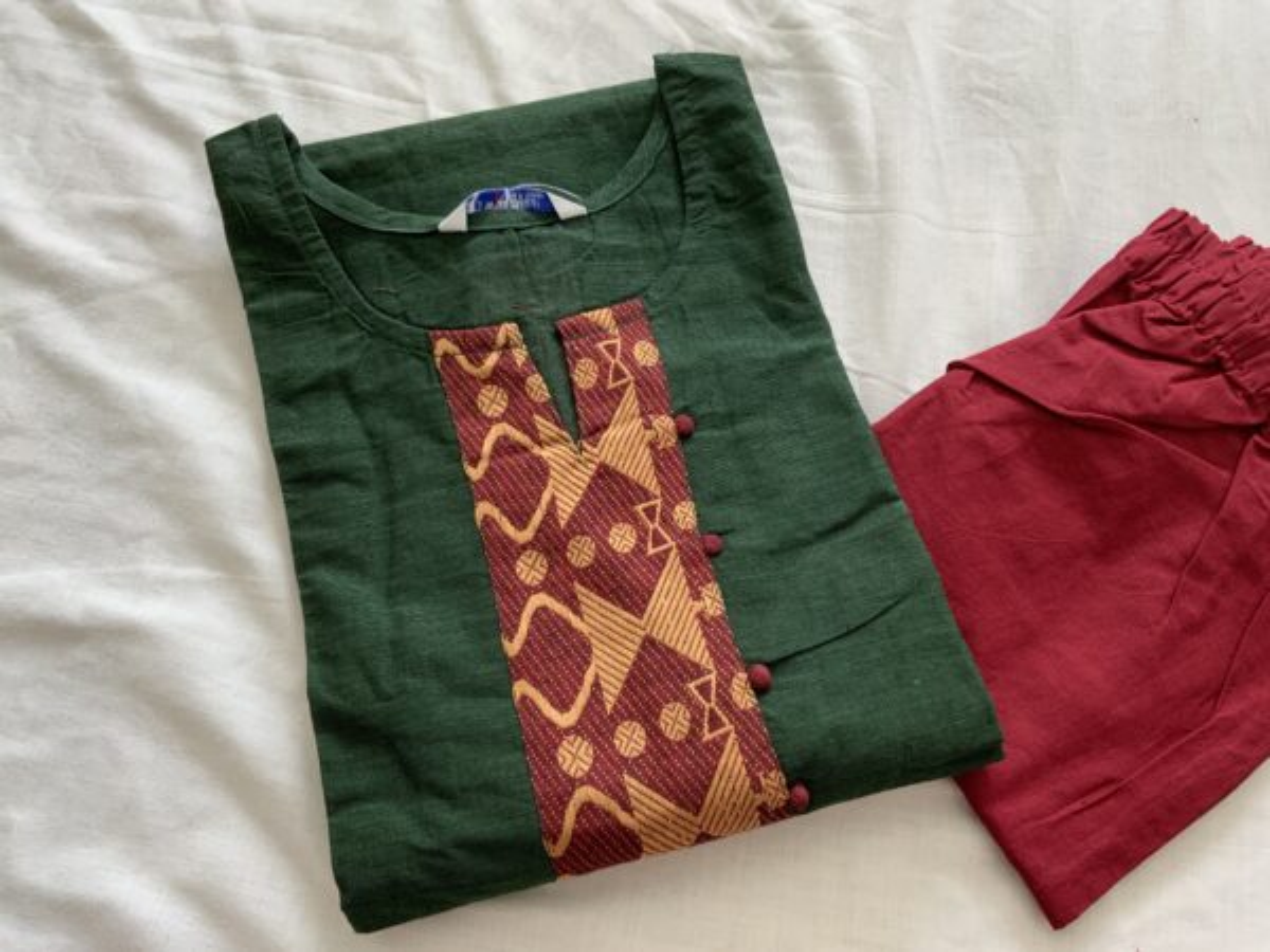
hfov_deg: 61.7
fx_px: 1064
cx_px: 635
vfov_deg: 48.2
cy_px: 476
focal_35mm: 29
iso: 25
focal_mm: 3
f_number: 1.8
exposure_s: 1/122
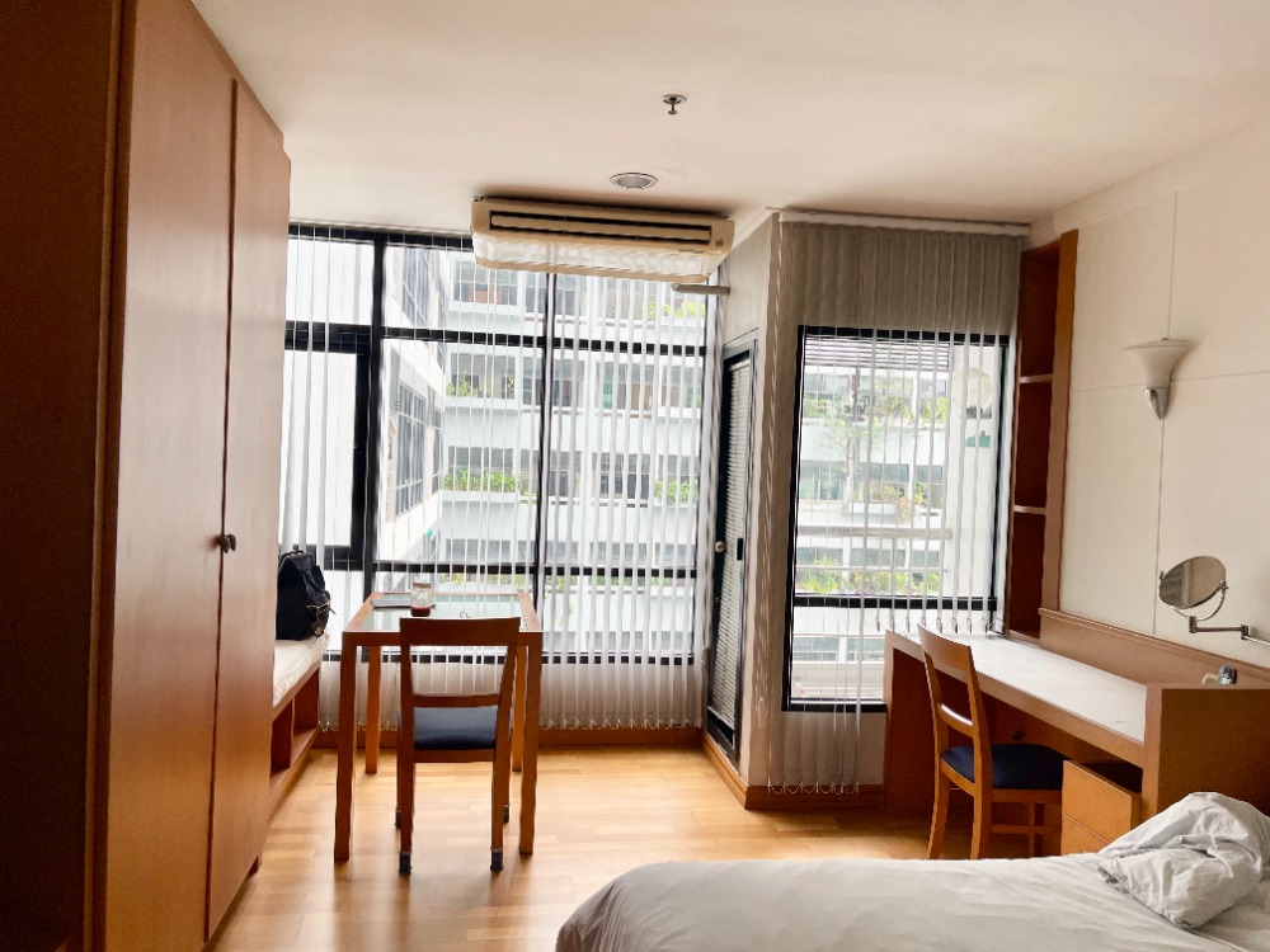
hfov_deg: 69.4
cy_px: 476
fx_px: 917
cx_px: 635
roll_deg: -2.4
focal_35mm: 25
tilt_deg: -1.1
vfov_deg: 54.9
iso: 80
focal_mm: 5.1
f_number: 1.6
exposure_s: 1/100
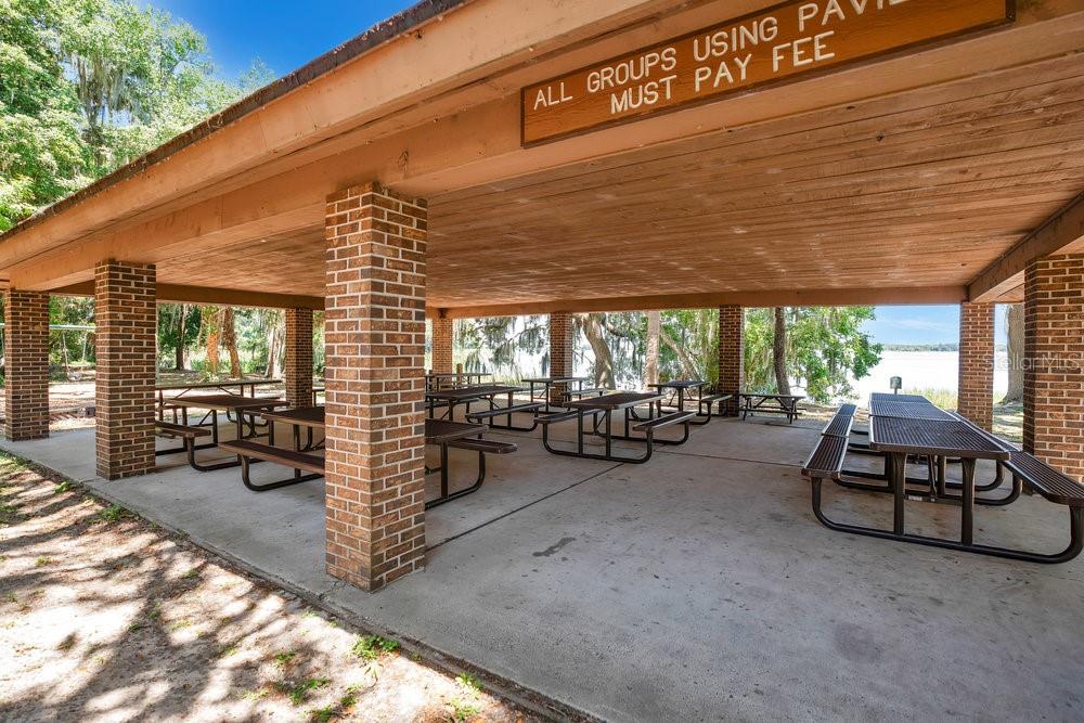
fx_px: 482
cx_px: 542
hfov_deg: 96.7
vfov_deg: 73.8
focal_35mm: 16
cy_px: 362
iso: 125
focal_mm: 16
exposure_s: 1/60
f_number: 4
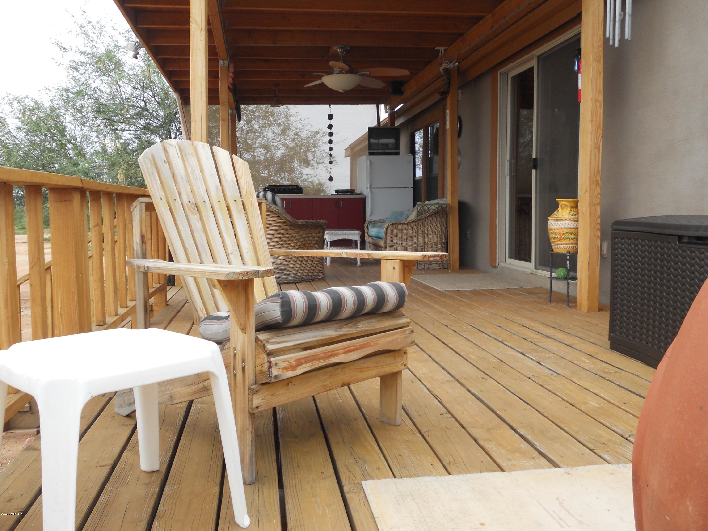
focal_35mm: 32
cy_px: 266
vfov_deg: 44.2
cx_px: 354
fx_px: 654
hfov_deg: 56.8
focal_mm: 5.8
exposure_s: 1/200
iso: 80
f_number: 3.5
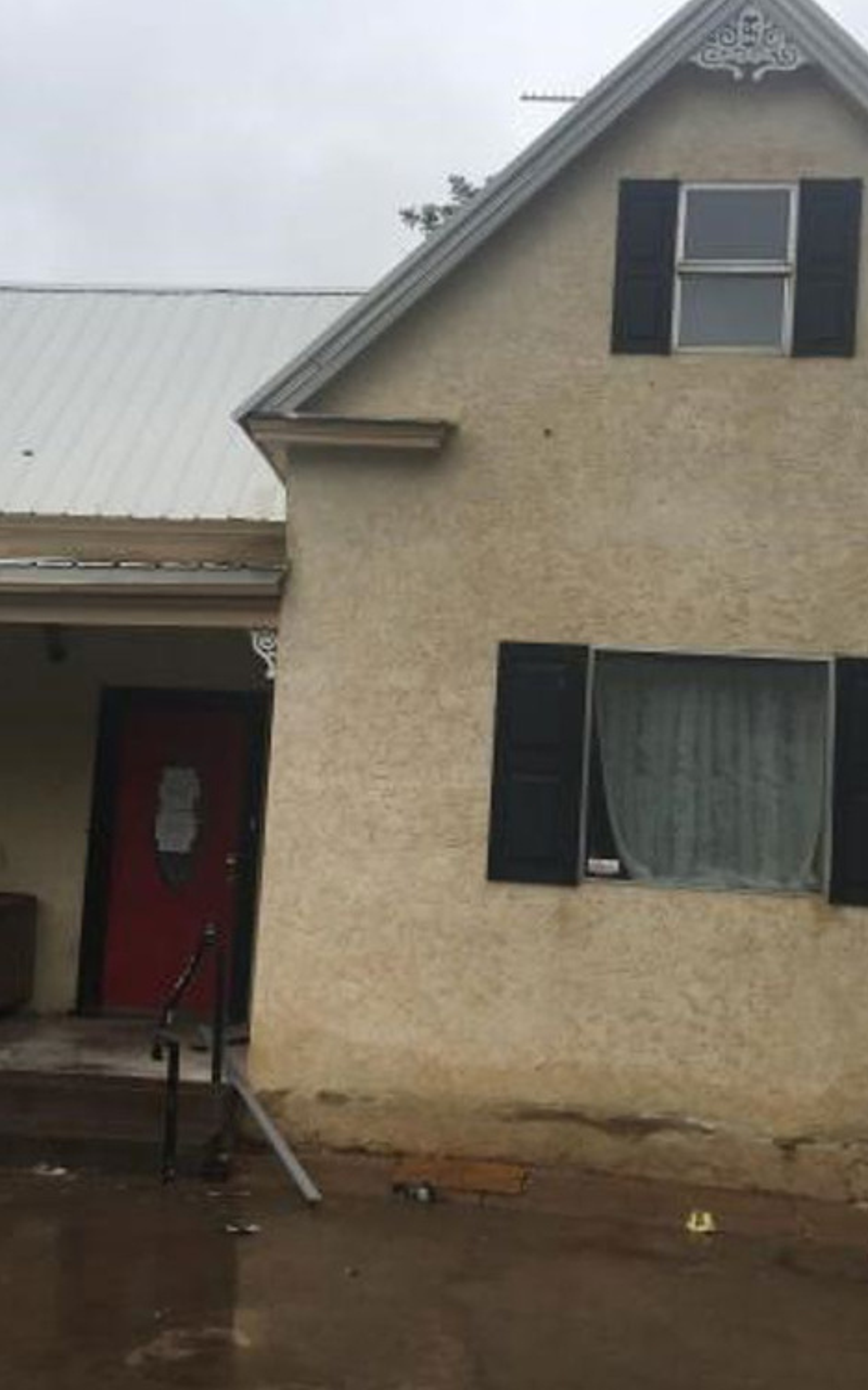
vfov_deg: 47.2
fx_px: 1590
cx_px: 369
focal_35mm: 42
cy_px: 690
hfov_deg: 30.5
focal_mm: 4.15
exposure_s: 1/894
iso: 25
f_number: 2.2
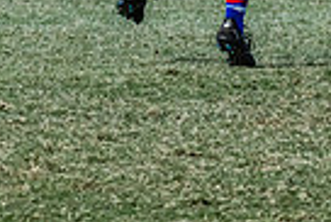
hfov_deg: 2.1
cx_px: 545
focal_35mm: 992
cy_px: -316
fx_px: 9131
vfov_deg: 1.4
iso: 800
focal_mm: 195
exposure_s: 1/1600
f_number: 9
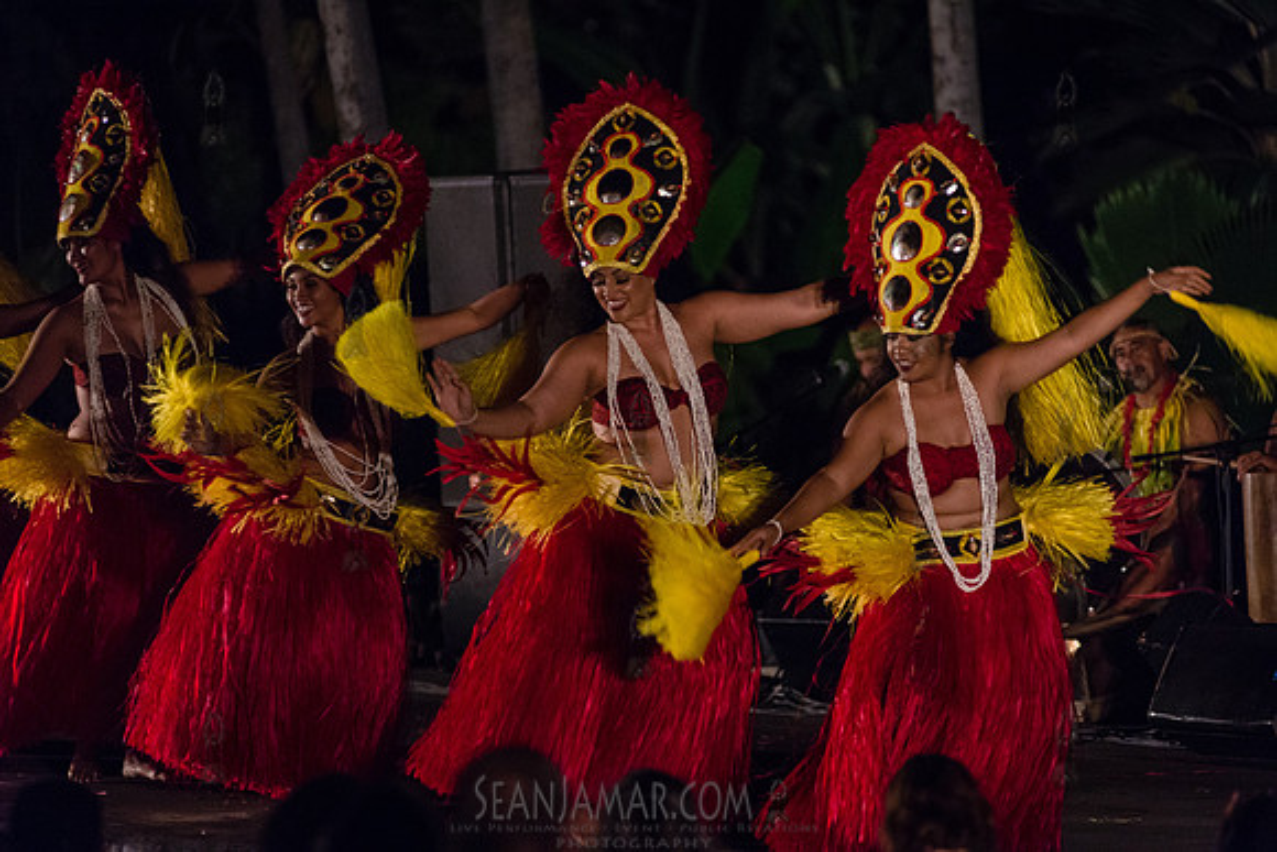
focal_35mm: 200
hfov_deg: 10.3
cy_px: 426
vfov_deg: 6.9
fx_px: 7096
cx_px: 638
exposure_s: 1/320
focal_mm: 200
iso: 4000
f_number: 2.8
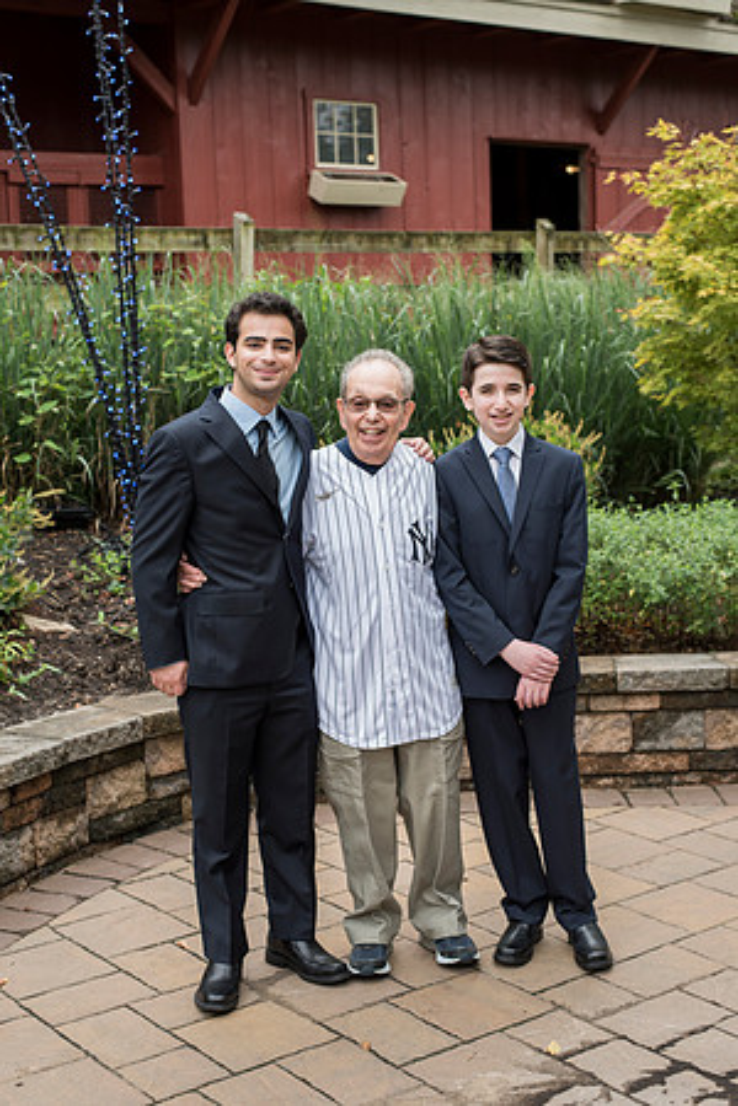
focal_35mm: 50
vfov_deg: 39.6
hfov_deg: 27.0
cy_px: 553
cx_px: 369
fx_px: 1537
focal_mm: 50
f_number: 4
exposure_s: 1/640
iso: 400
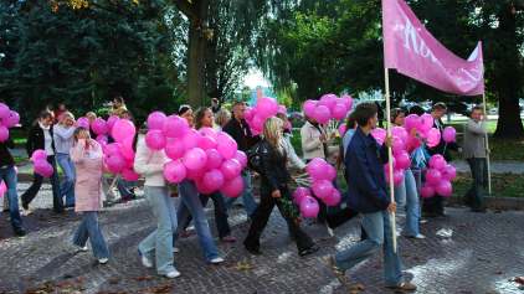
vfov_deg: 31.1
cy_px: 135
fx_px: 528
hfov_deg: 52.8
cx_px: 263
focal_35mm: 38
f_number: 7.1
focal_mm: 24
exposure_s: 1/200
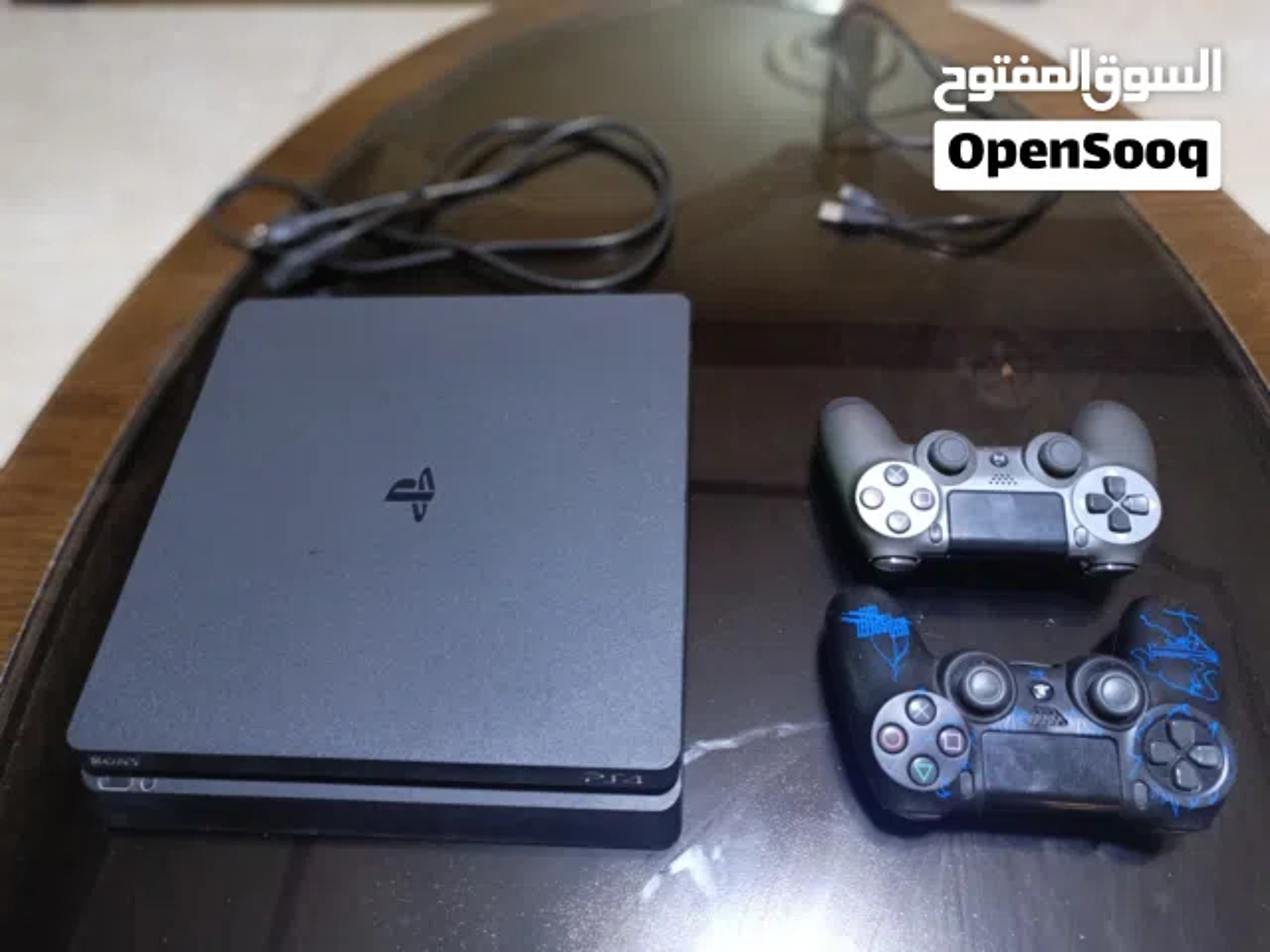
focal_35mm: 24
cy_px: 476
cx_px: 635
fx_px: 881
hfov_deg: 71.6
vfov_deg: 56.8
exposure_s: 1/25
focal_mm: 5.25
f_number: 1.7
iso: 973
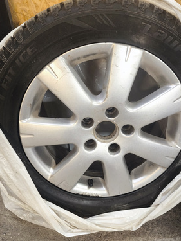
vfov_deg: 56.8
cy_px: 125
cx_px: 107
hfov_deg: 44.0
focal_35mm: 32
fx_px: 223
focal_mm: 6.92
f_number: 1.9
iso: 400
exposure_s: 1/50
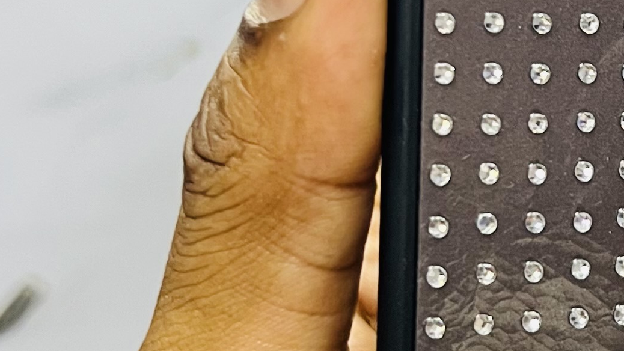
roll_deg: +8.9
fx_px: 1820
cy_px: 3
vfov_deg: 10.9
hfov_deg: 18.4
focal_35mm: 110
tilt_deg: -27.3
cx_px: 749
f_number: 1.5
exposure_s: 1/50
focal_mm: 5.7
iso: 160
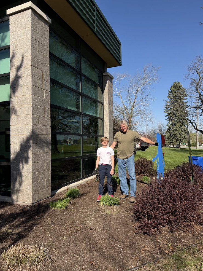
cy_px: 137
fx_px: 196
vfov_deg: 69.4
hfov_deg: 54.9
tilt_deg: +1.8
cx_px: 105
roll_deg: +0.9
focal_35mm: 25
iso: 80
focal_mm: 6.76
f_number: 1.78
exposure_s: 1/4405
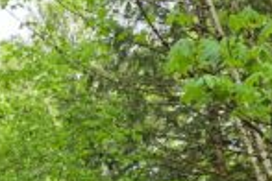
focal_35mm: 65
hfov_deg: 28.3
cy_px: 244
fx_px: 491
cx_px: -22
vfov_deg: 19.1
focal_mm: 5.4
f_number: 1.8
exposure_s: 1/180
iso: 25
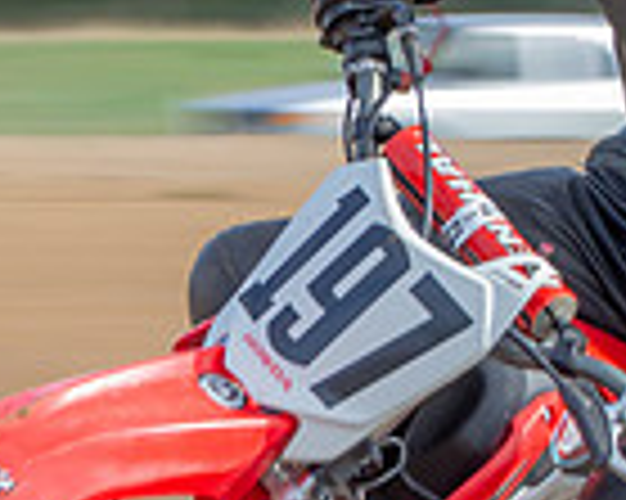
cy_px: 187
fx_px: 10461
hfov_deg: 3.4
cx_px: 69
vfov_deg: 2.7
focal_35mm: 565
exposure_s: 1/125
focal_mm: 78
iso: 125
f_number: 10
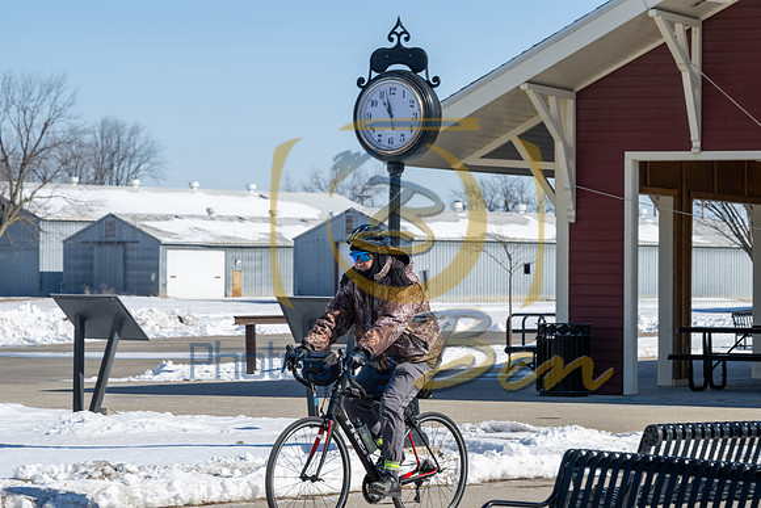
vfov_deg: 10.2
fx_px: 2854
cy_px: 254
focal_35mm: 135
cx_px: 380
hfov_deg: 15.2
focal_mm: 135
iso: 250
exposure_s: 1/500
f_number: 10
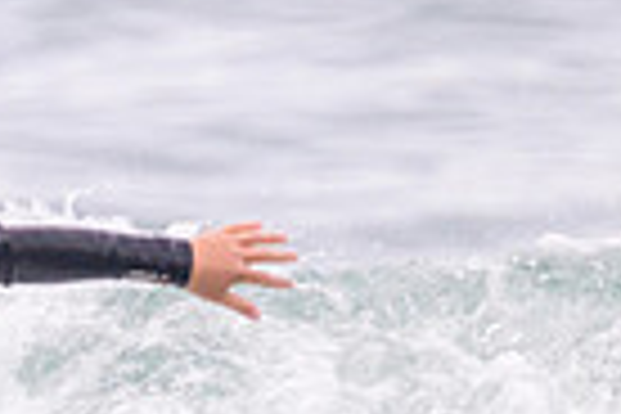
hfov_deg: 0.6
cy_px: 753
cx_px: -130
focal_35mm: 3585
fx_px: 61836
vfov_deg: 0.4
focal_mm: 800
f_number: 11
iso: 1400
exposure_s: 1/1250
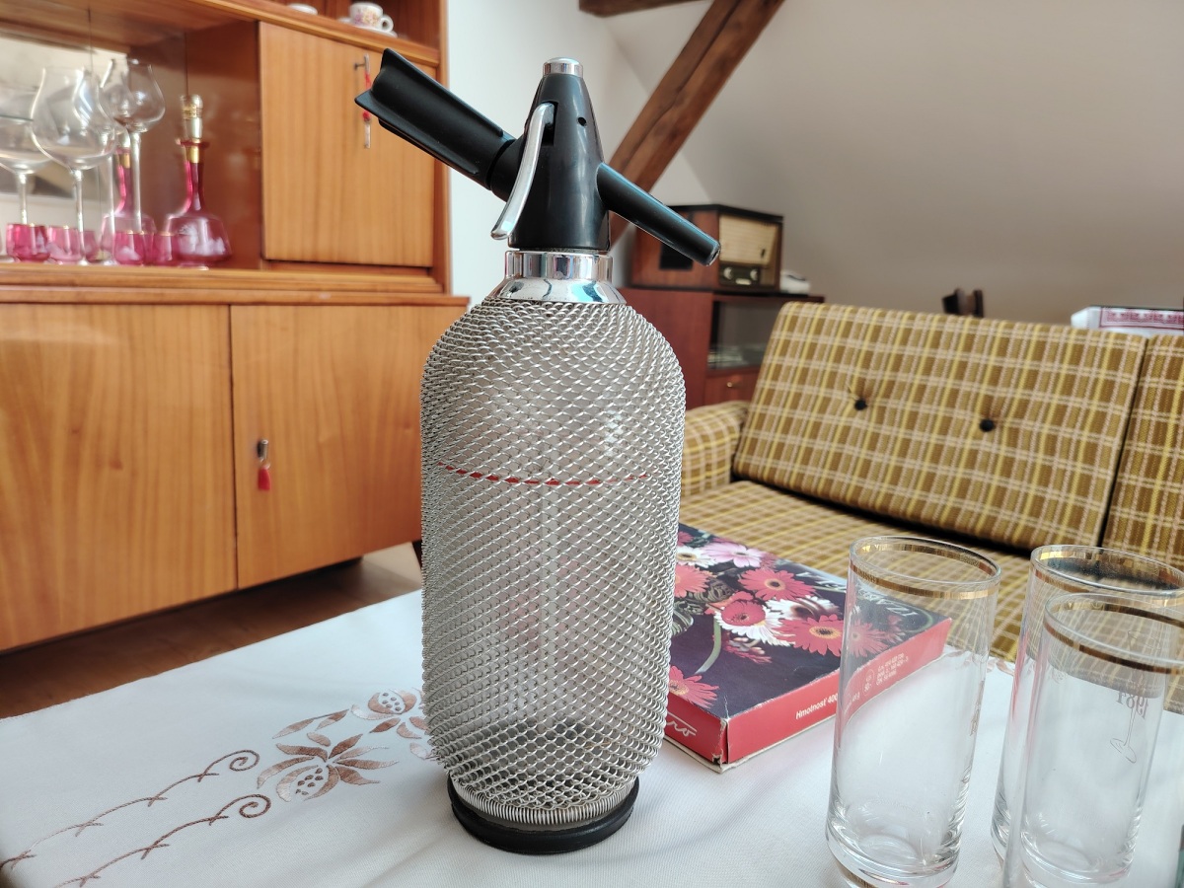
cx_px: 592
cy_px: 444
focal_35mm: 24
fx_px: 821
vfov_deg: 56.8
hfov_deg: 71.6
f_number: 1.75
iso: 213
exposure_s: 1/100
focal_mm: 5.25
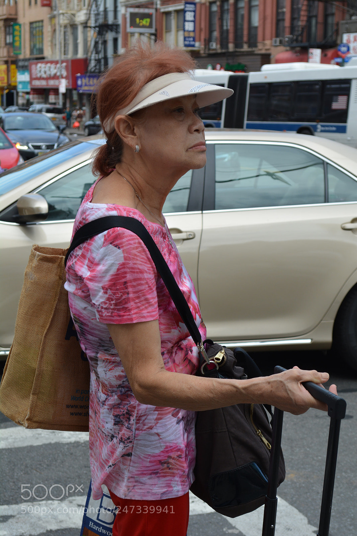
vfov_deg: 28.1
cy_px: 268
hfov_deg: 18.9
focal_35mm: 72
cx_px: 178
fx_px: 1071
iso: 200
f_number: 8
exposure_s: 1/250
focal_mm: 48
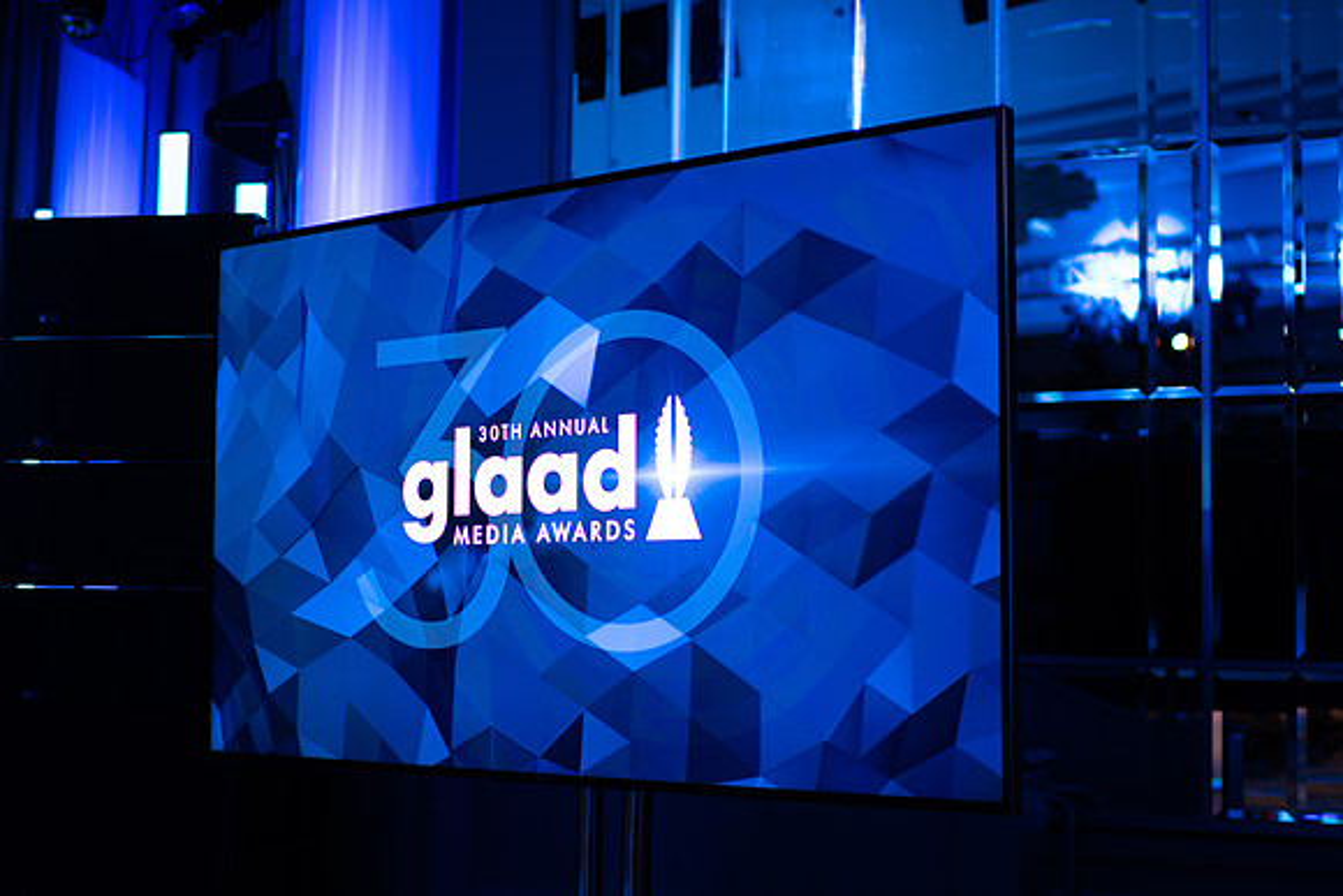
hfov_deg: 37.8
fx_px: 1959
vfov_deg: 25.8
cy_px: 448
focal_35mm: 52
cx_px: 672
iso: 200
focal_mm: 35
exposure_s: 1/125
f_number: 1.6
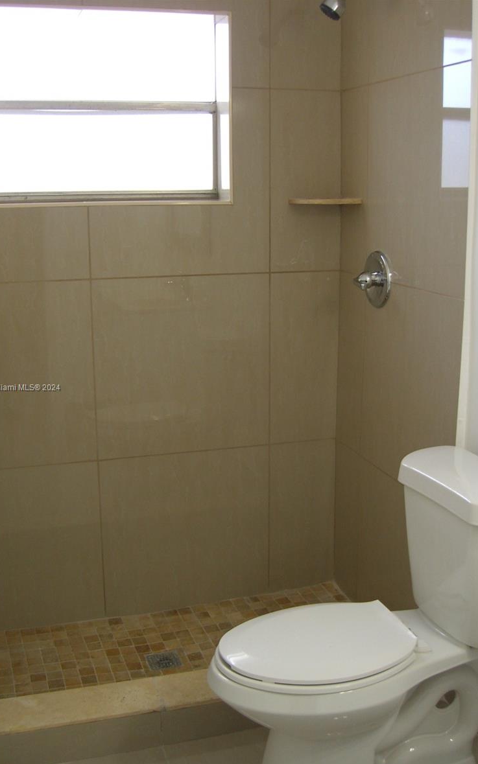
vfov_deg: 48.2
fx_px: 854
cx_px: 233
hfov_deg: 31.3
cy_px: 388
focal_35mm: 41
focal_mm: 7.9
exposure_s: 1/80
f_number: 2.8
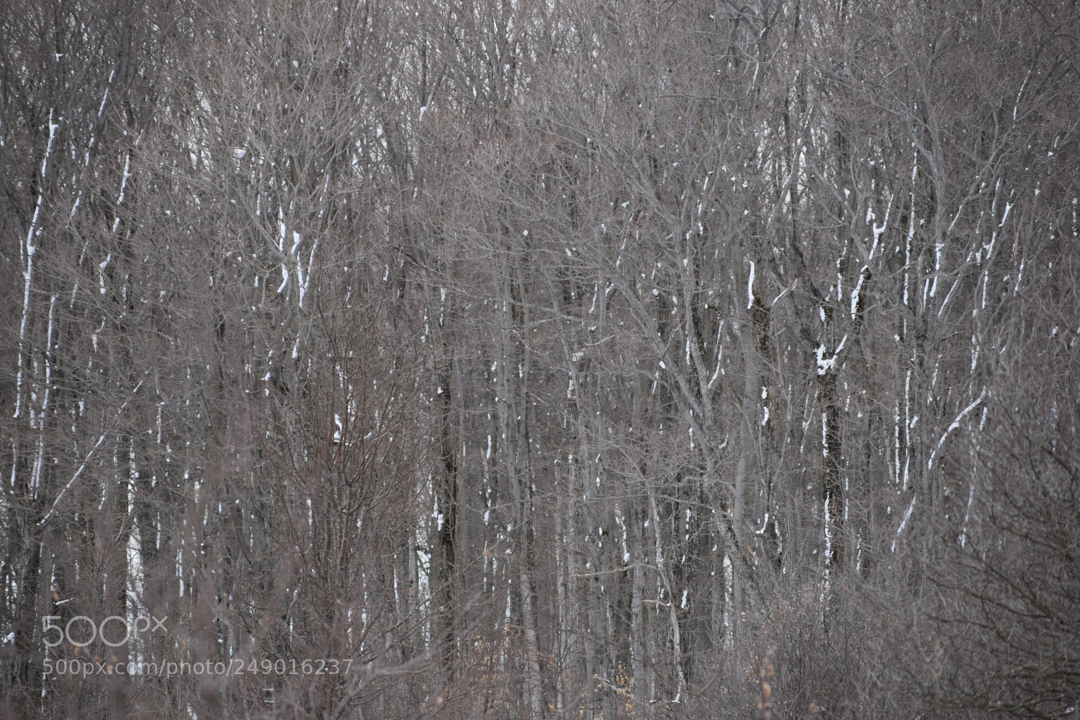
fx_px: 9450
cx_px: 540
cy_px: 360
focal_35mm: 315
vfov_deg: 4.4
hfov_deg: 6.5
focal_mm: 210
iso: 320
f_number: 5.6
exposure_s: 1/500
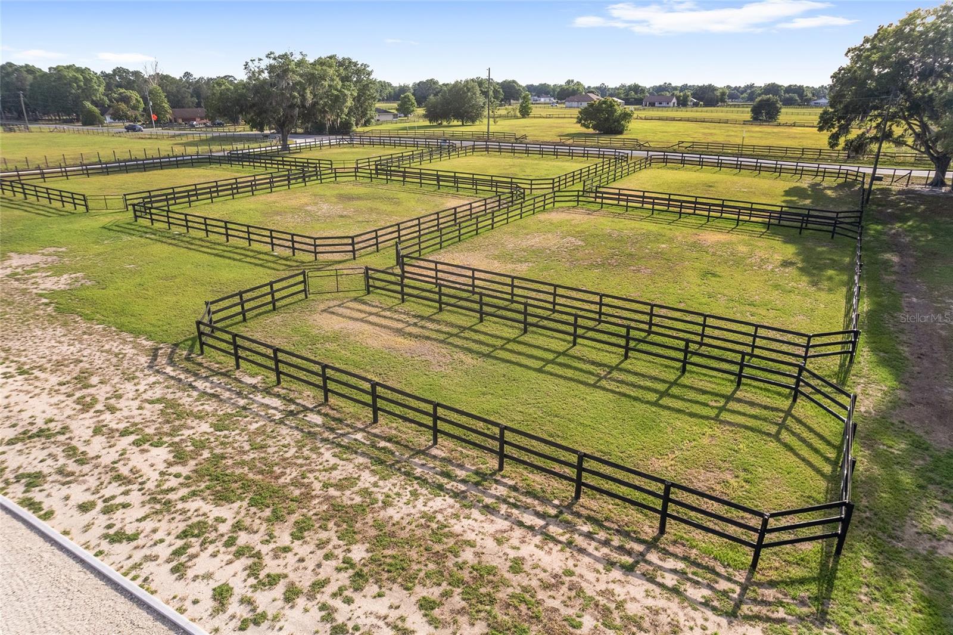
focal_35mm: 22
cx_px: 476
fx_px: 582
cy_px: 318
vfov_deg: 57.2
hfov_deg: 78.6
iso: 140
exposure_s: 1/2500
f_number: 2.8
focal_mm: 8.38
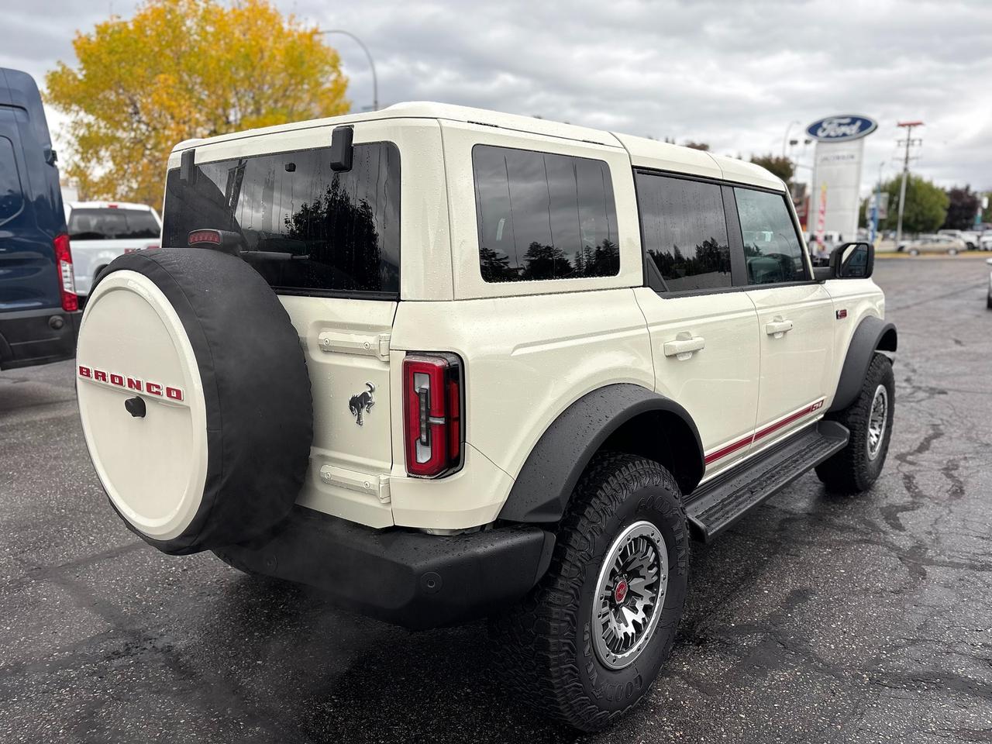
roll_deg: -0.9
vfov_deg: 53.1
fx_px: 745
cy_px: 372
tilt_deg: -8.7
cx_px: 496
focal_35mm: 26
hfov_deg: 67.3
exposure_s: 1/591
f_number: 1.6
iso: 50
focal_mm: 5.96
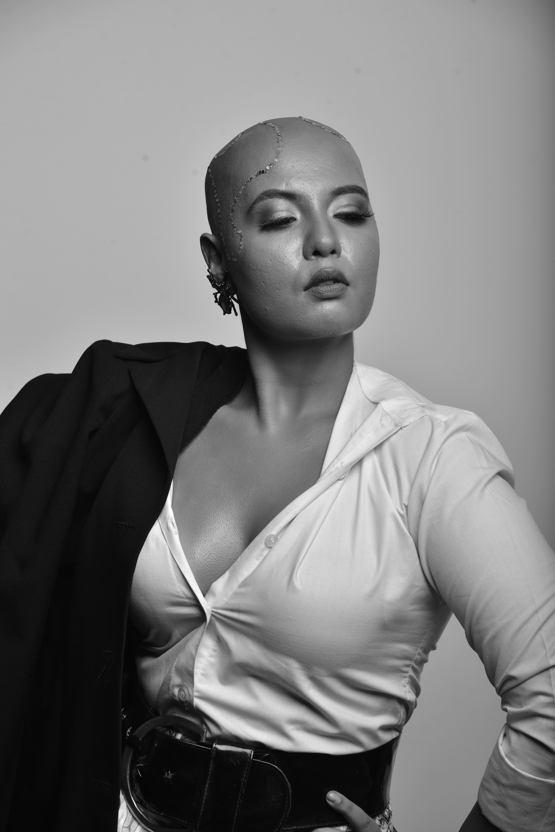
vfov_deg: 17.1
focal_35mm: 120
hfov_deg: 11.4
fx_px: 2772
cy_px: 416
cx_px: 278
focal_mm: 120
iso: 100
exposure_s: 1/200
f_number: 10
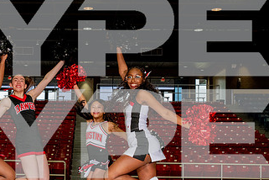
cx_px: 65
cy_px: 134
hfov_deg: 30.4
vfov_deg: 20.8
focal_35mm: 65
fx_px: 486
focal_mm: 36
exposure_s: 1/320
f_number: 7.1
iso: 800
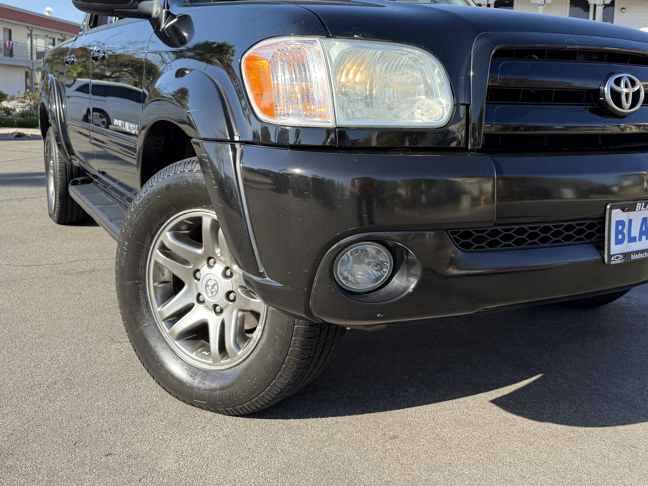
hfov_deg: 54.3
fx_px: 618
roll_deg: -1.0
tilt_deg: -5.0
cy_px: 161
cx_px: 428
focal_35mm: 33
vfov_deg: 42.4
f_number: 1.78
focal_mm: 6.76
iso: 100
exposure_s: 1/878
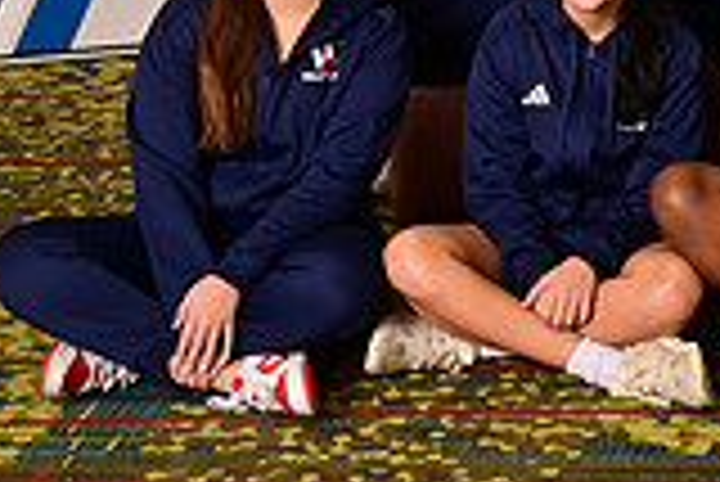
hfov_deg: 15.6
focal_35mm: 123
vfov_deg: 10.7
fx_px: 2462
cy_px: -279
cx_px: 1017
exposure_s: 1/125
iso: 400
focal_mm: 34
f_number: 13
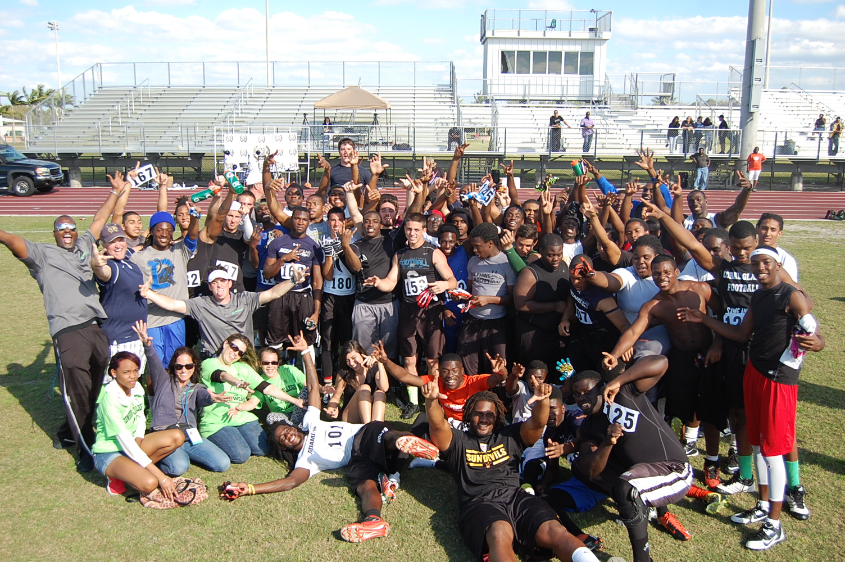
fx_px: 774
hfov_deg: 57.3
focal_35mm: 33
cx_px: 422
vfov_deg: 39.9
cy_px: 281
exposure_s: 1/1000
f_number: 4
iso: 320
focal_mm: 22
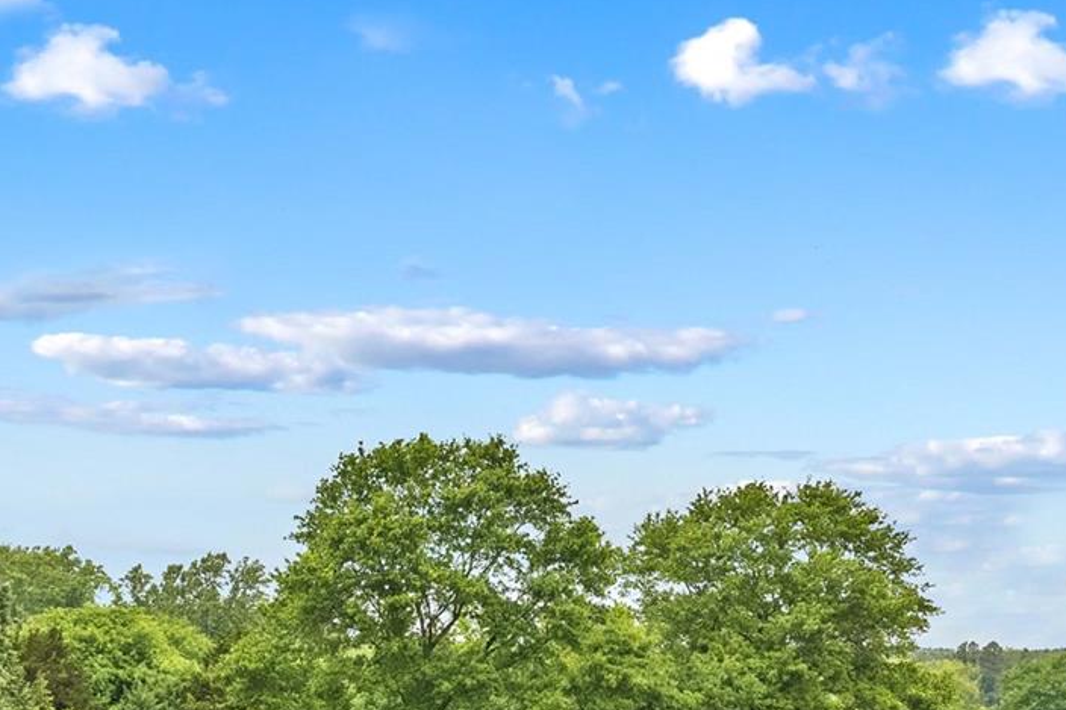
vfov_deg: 20.7
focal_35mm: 64
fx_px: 1895
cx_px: 531
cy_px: 658
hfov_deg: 31.4
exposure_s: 1/1600
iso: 100
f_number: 2.8
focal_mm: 8.38
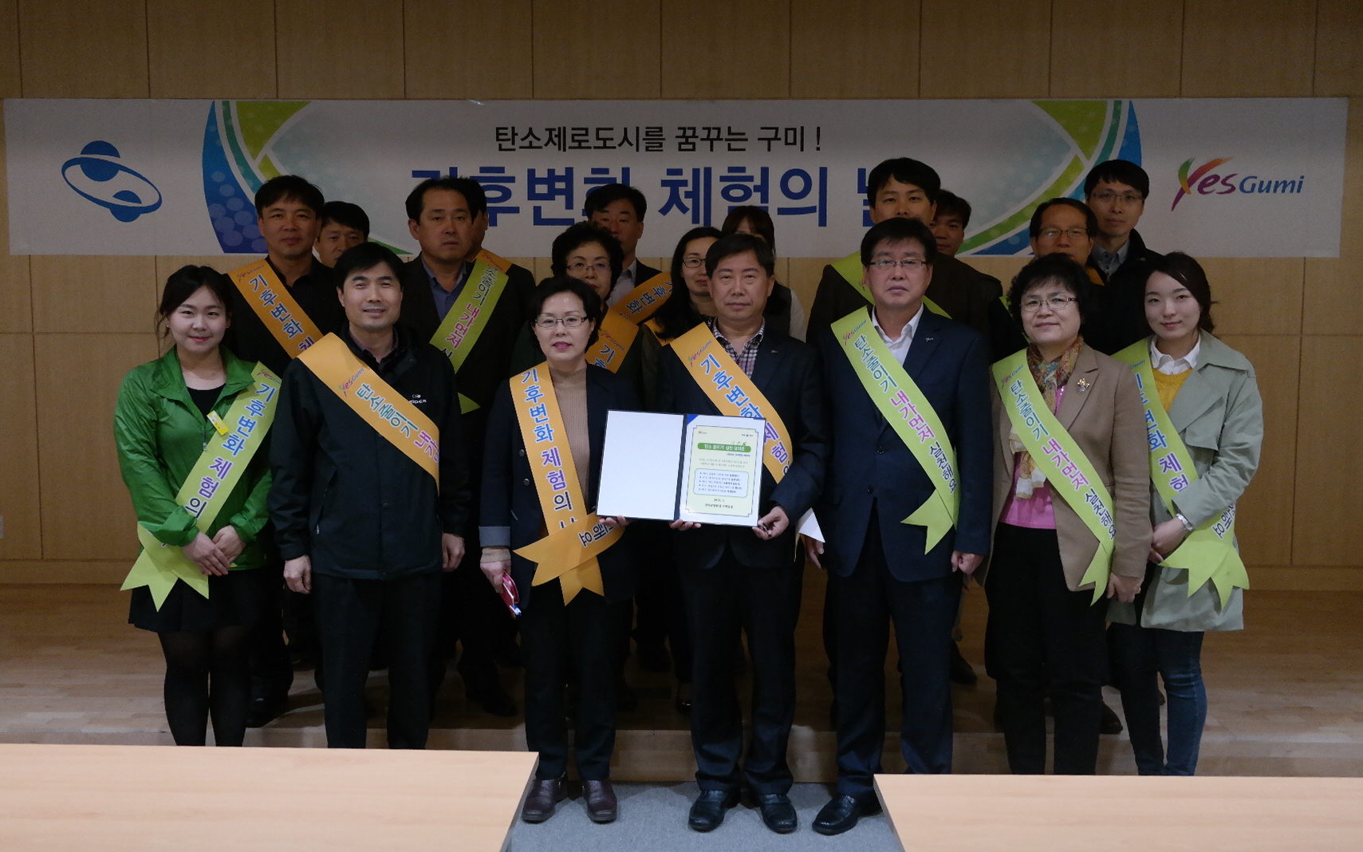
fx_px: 1263
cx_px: 676
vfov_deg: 37.3
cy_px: 396
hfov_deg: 56.7
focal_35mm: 34
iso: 1600
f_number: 3.5
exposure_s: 1/40
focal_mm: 22
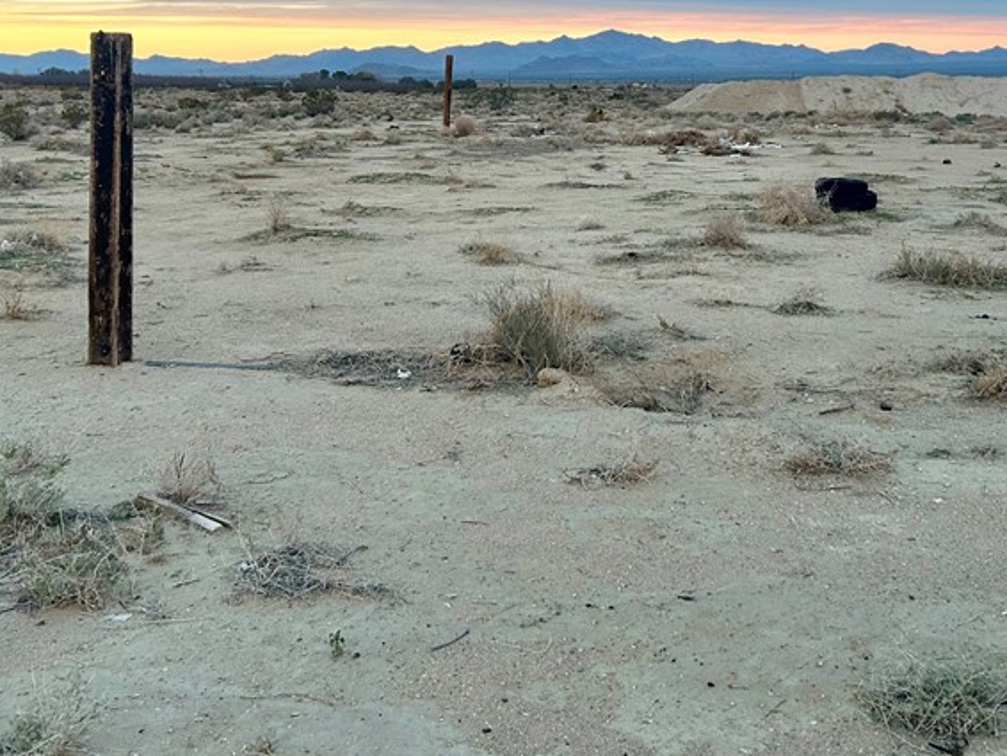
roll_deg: -0.5
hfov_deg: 40.3
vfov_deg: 30.0
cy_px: 132
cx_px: 585
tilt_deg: -1.5
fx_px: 1368
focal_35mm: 47
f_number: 1.5
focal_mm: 5.7
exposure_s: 1/121
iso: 125
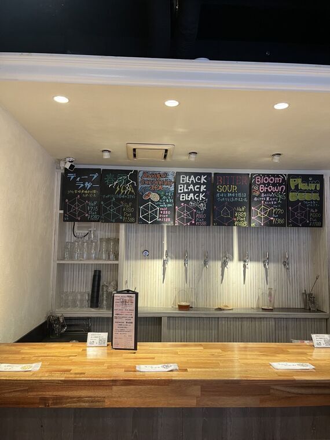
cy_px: 220
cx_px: 165
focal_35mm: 26
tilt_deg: +5.2
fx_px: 330
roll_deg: -0.7
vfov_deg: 67.3
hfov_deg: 53.1
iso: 100
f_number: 1.6
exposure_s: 1/50
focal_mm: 5.1
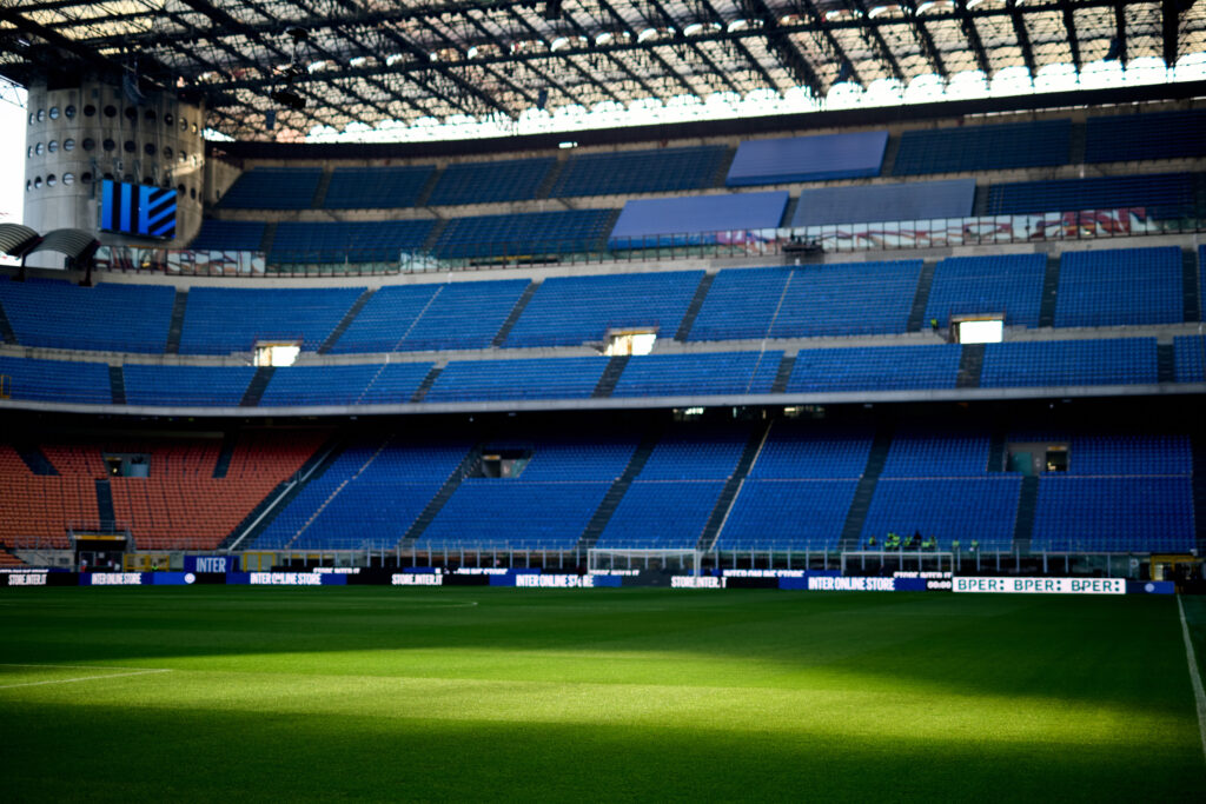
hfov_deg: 39.6
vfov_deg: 27.0
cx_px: 603
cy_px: 402
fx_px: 1675
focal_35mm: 50
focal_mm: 50
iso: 220
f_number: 1.8
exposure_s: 1/1600
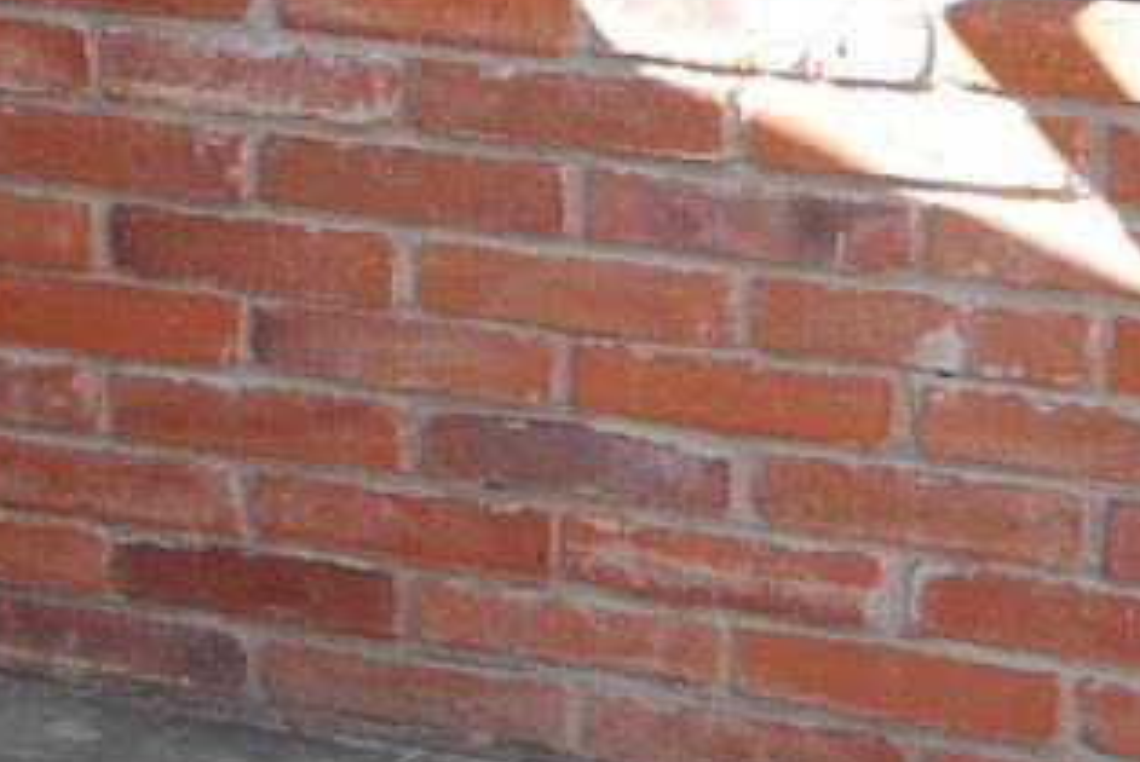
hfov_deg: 23.0
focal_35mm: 88
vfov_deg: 15.2
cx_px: 770
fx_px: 2789
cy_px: -34
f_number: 3.5
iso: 100
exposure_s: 1/125
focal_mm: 18
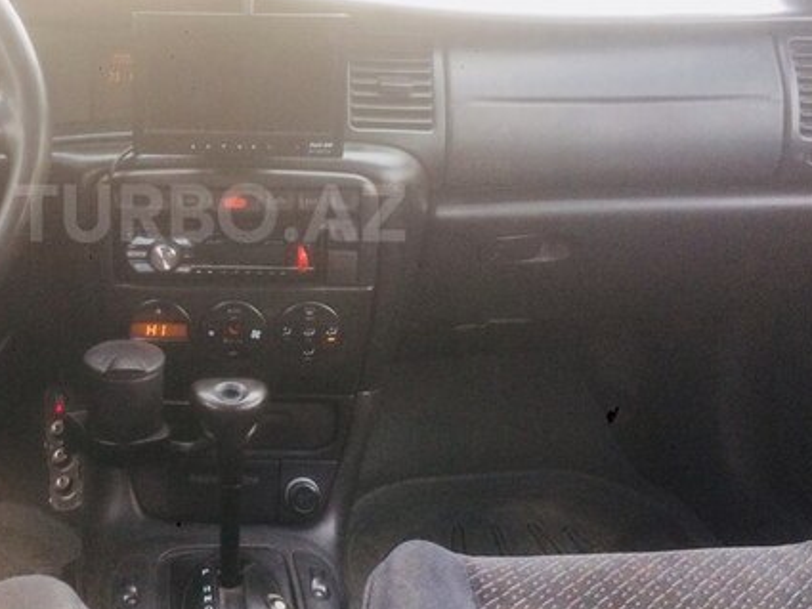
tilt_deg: -18.7
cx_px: 210
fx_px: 1056
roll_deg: +0.1
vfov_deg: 32.0
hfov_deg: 40.9
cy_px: 213
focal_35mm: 45
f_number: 2.2
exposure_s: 1/33
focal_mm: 4.15
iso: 64
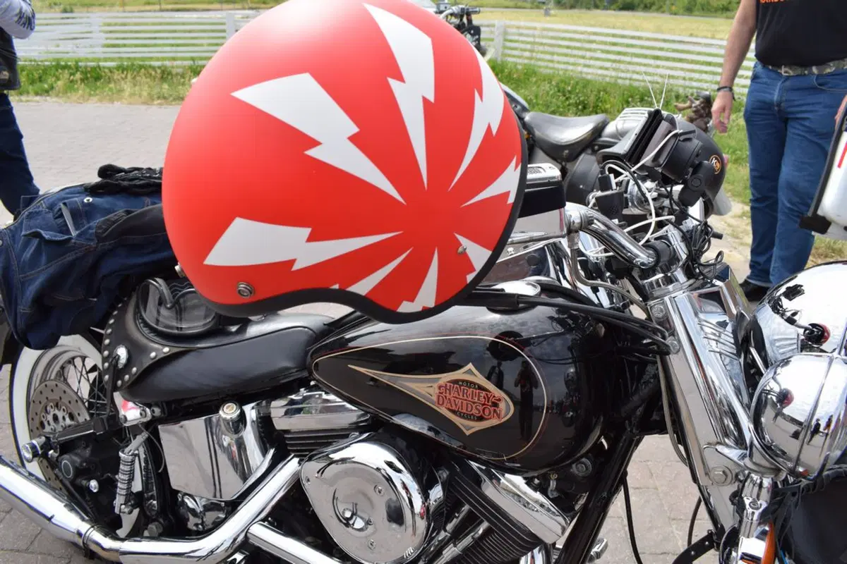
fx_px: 635
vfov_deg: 47.9
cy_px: 282
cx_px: 424
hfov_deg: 67.4
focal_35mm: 27
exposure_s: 1/320
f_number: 9
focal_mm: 18
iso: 200
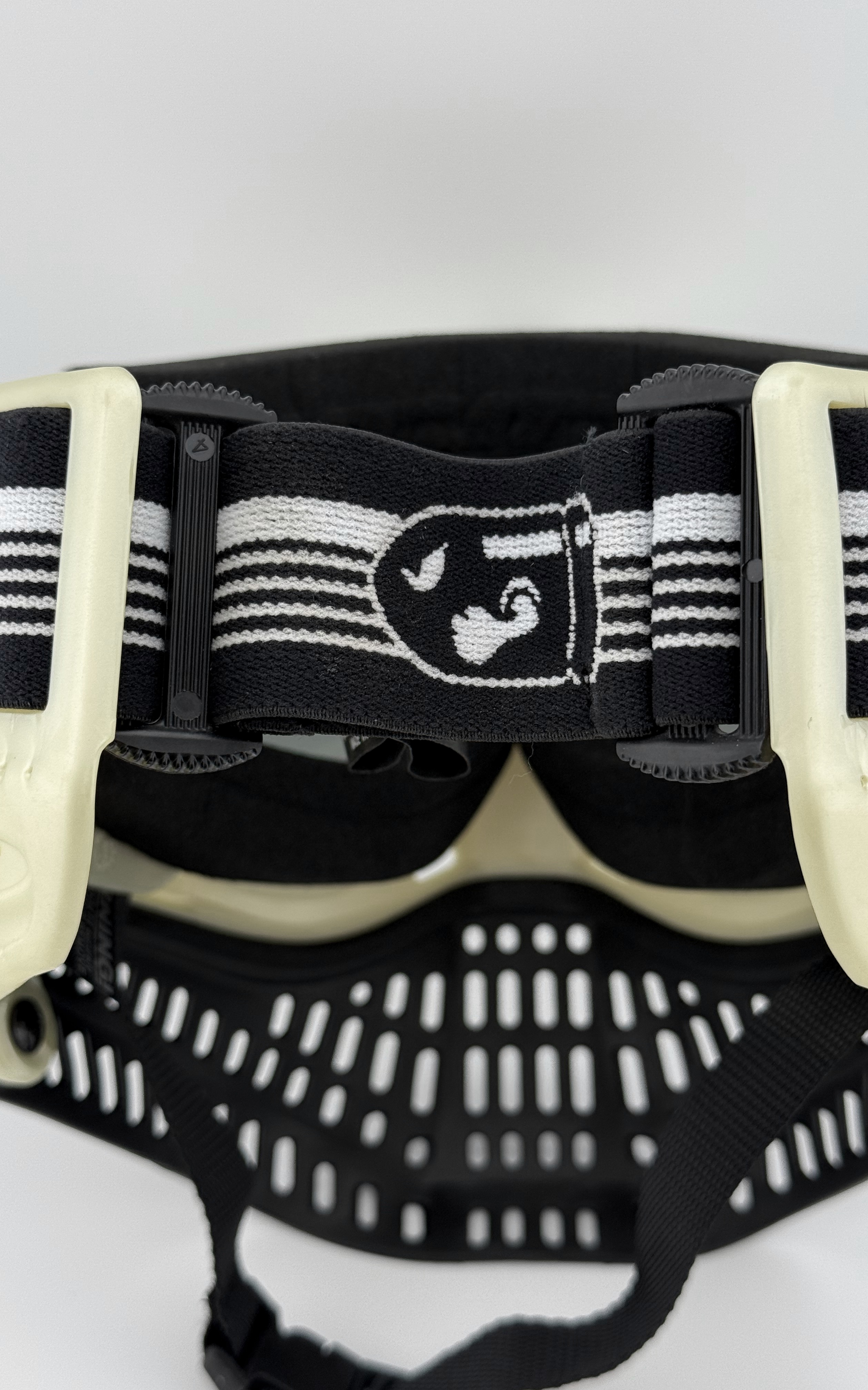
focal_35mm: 51
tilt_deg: -37.7
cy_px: 694
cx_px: 466
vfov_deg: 39.6
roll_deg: -0.9
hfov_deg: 25.3
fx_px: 1931
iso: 80
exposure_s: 1/1353
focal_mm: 6.76
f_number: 1.78
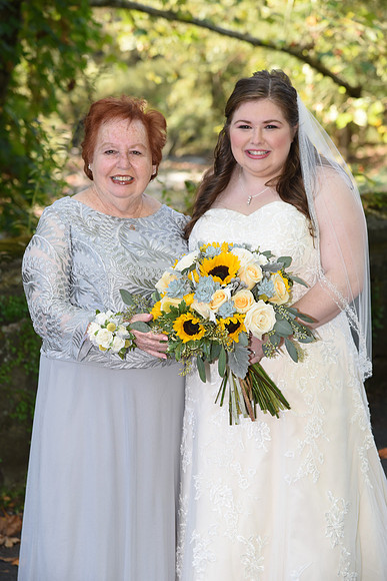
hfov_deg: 13.0
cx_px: 194
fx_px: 1692
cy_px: 290
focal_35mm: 105
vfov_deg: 19.5
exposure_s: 1/200
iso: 640
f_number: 5.6
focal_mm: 105
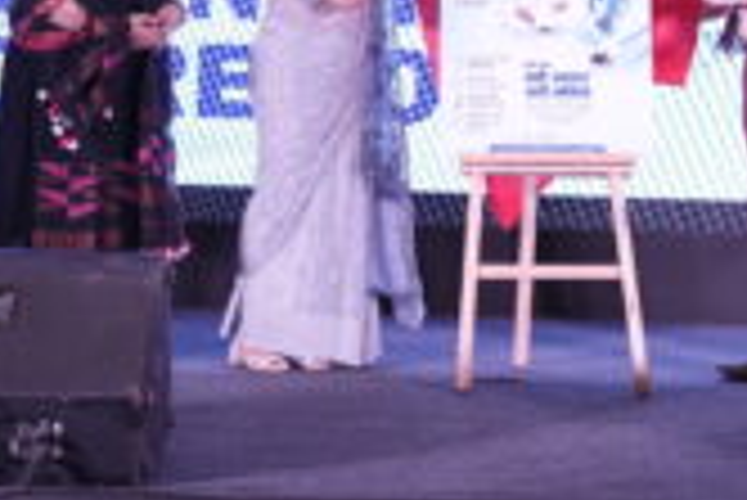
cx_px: 544
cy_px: -23
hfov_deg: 18.3
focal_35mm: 111
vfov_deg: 12.2
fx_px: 2305
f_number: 5.6
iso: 2000
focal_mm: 44
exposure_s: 1/125
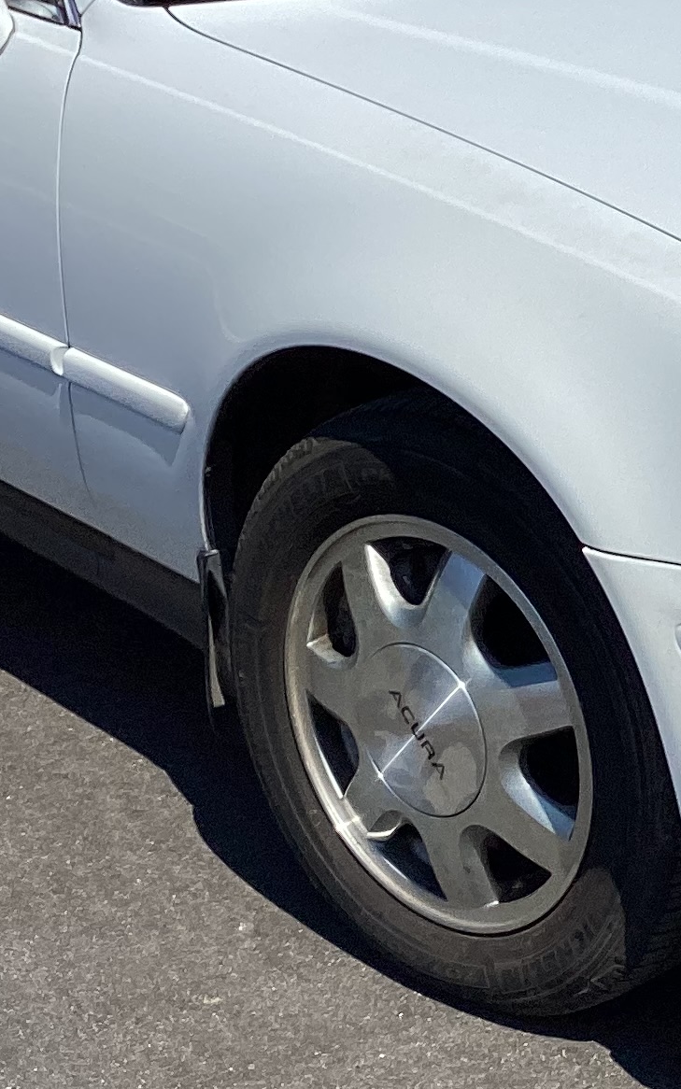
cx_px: 680
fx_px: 2731
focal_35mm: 92
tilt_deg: -20.8
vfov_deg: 22.5
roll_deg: +0.6
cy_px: 634
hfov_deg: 14.0
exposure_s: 1/2809
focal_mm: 3.3
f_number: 2.4
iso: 25
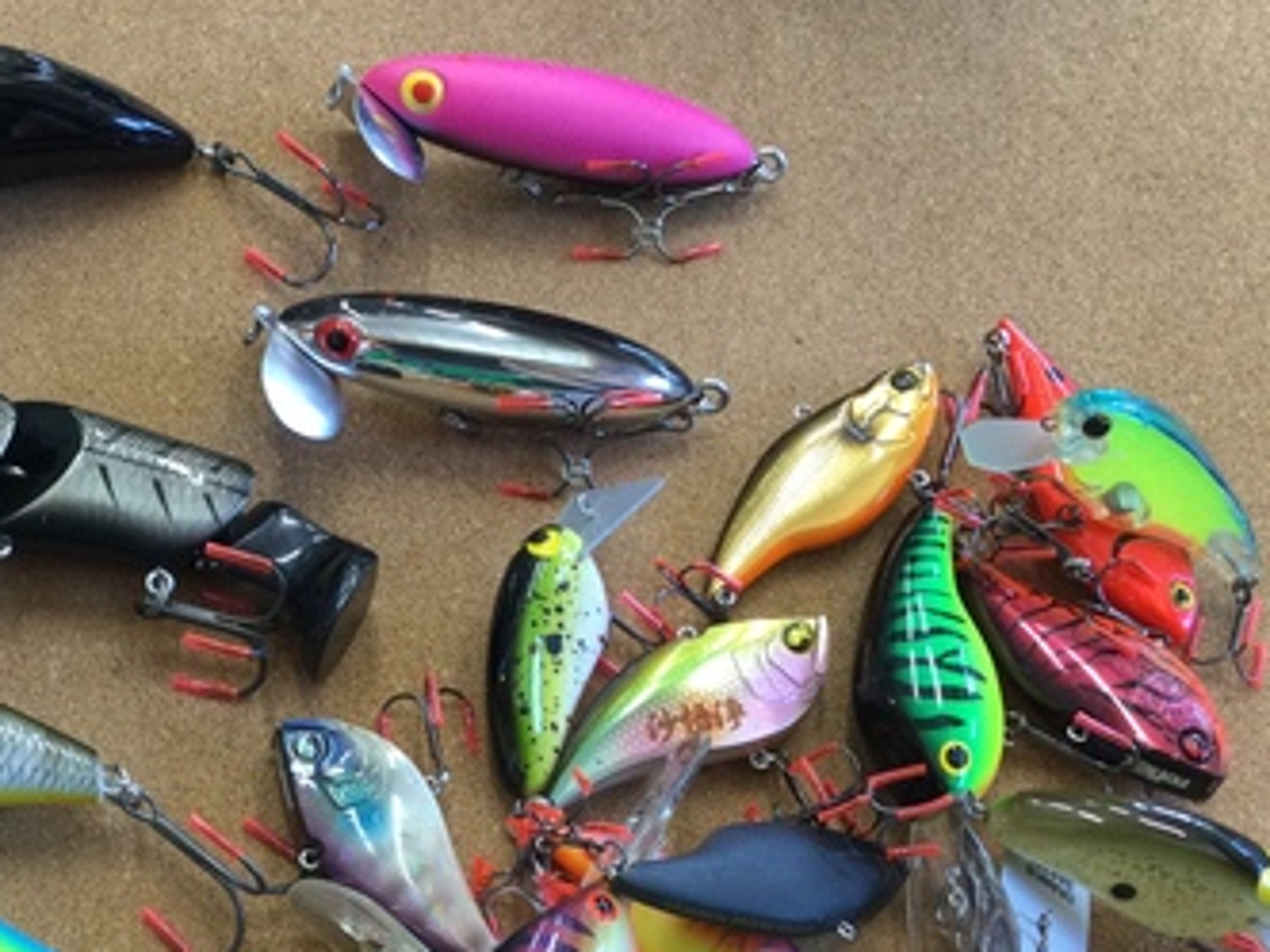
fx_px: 2055
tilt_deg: -67.2
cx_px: 352
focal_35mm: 56
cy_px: 761
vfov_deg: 25.6
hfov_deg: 33.8
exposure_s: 1/30
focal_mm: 3.3
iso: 50
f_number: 2.4
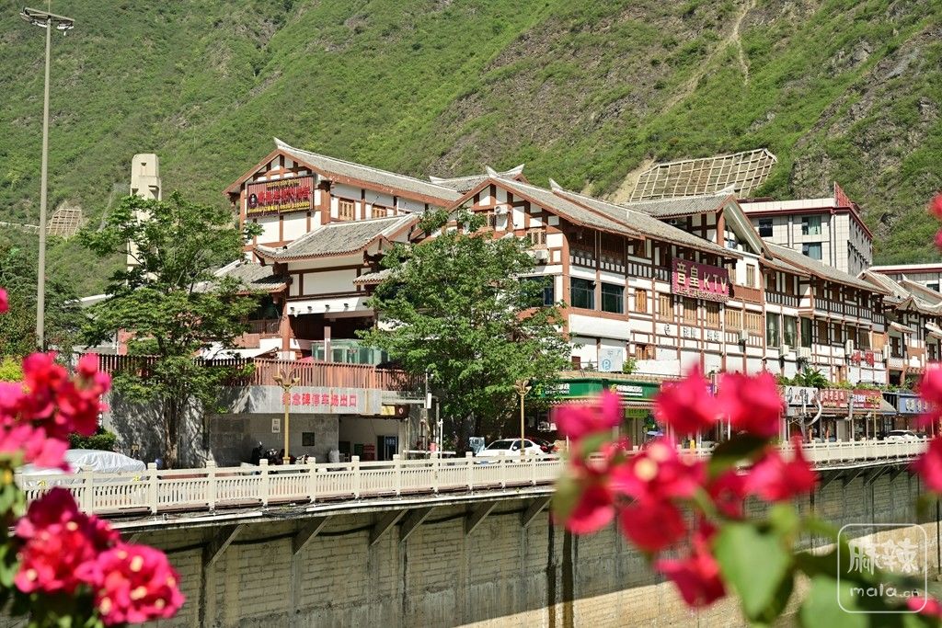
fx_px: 1256
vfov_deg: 28.1
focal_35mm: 48
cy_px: 314
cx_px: 471
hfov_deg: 41.1
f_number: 6.3
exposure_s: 1/500
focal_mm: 48
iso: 80
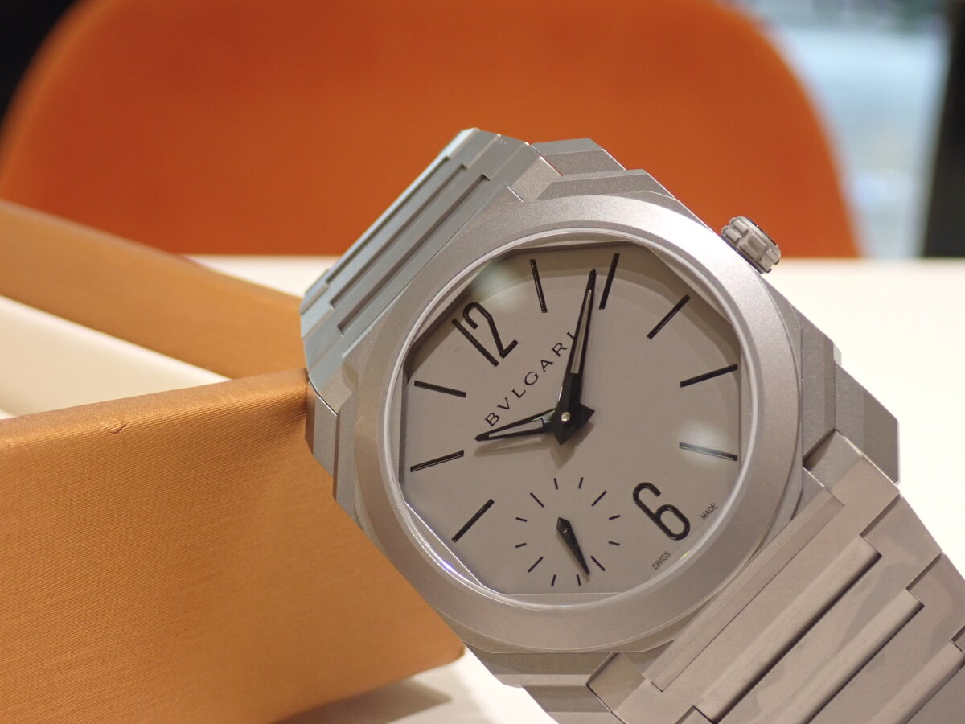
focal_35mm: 71
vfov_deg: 20.7
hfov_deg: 27.4
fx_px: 1979
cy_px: 362
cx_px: 482
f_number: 3.9
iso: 320
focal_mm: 12.73
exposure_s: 1/60
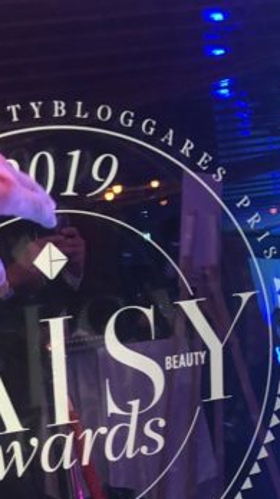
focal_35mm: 90
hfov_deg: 13.4
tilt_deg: -29.4
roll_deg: -2.4
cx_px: 72
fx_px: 1189
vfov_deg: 23.0
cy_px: 459
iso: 100
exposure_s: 1/17
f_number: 1.8
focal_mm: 4
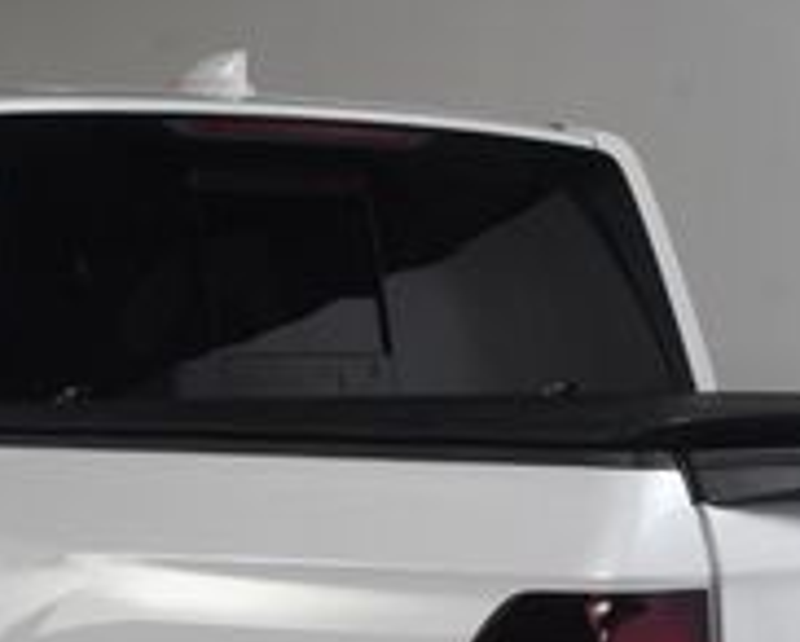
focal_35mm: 112
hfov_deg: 17.1
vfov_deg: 13.4
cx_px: 374
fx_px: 2655
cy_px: 787
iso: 100
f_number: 13
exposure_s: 1/160
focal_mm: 23
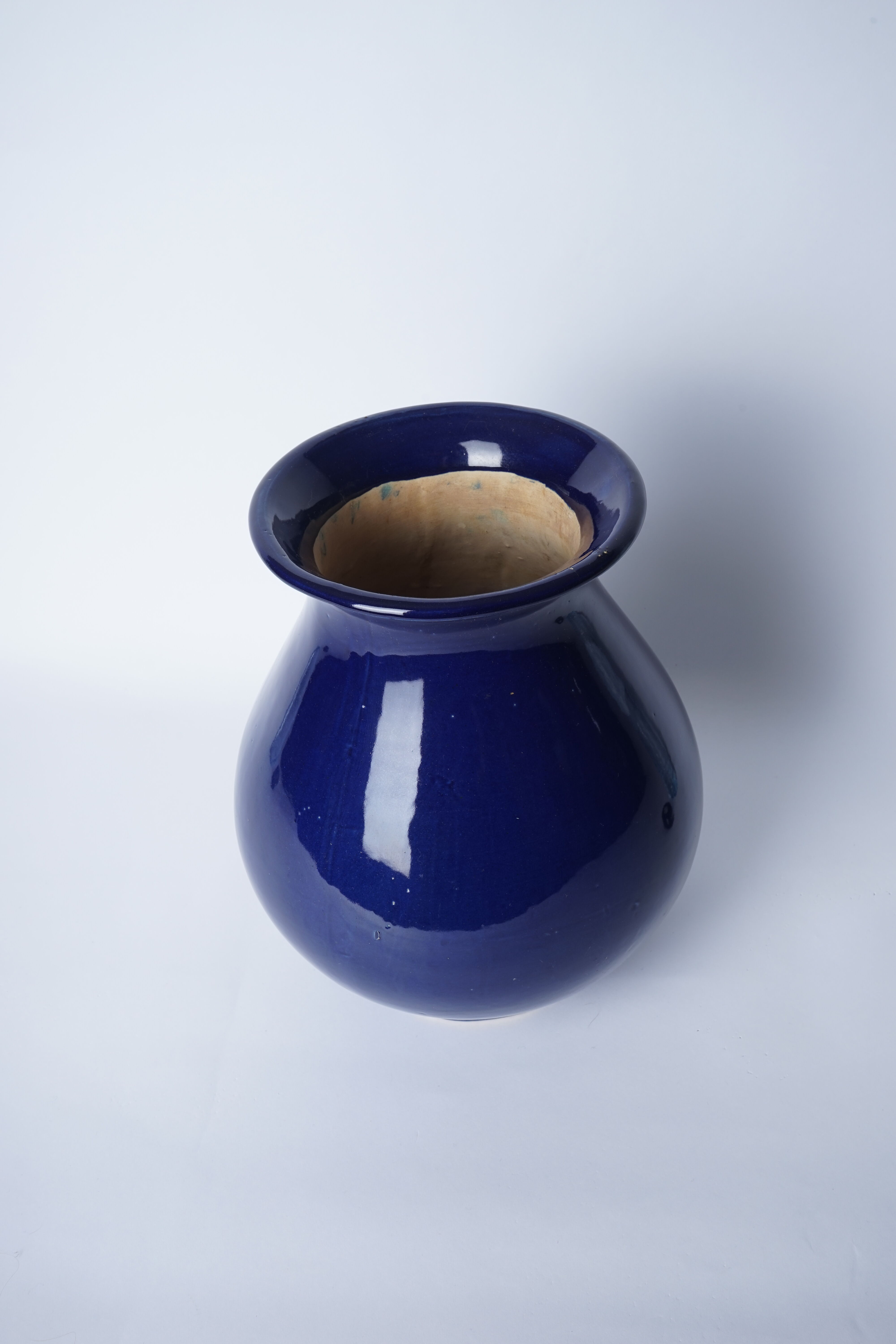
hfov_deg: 37.9
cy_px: 672
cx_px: 448
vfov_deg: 54.4
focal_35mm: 35
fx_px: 1307
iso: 100
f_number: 16
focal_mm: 35
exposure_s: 1/160
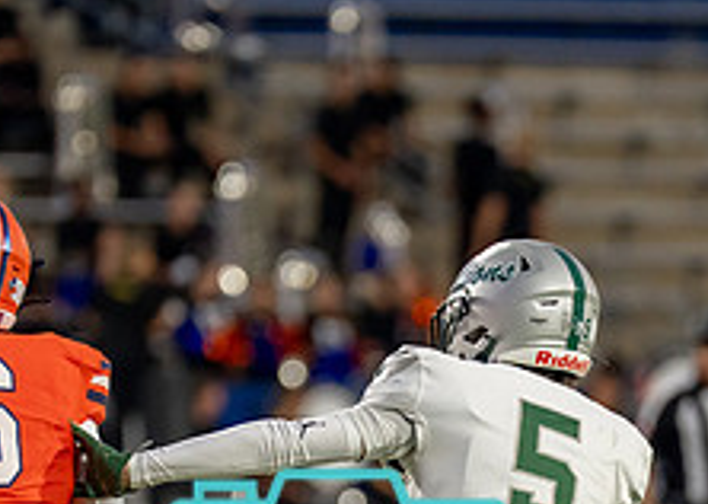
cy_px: 526
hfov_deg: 2.8
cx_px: 423
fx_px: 14239
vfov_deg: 2.0
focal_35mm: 709
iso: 2000
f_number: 2.8
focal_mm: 200
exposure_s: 1/1600
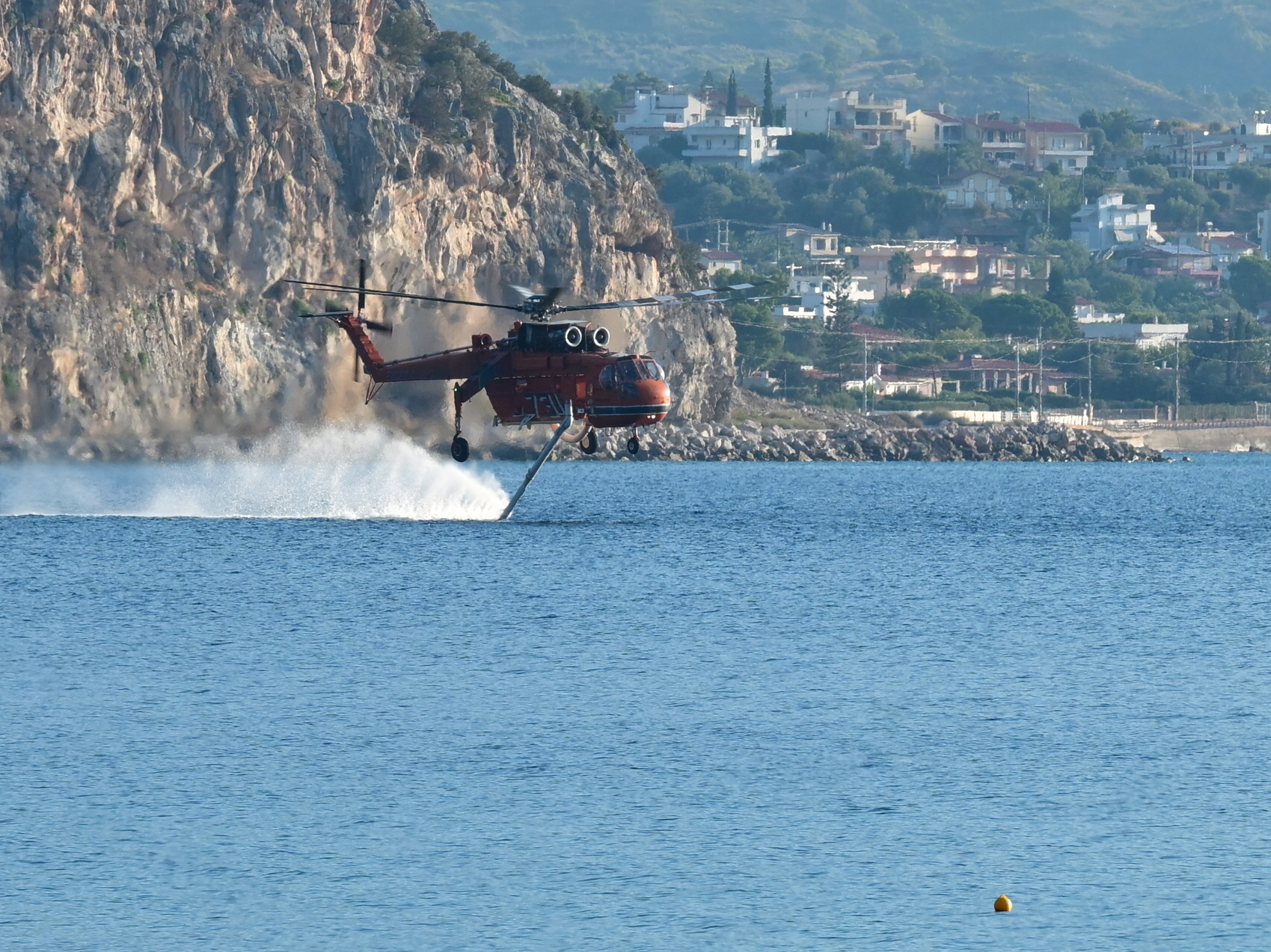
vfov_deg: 4.6
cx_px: 674
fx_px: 11969
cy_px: 475
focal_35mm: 326
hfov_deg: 6.1
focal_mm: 200
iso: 400
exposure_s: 1/500
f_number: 9
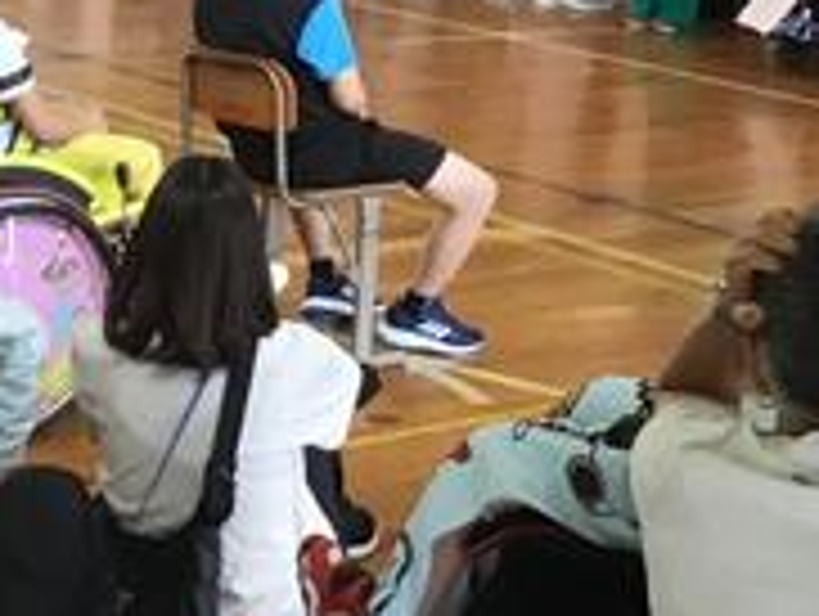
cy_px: -97
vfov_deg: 12.2
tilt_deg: -5.7
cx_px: 675
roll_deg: -2.3
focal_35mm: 119
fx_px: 2819
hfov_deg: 16.4
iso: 40
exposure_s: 1/30
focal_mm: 3.3
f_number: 2.4
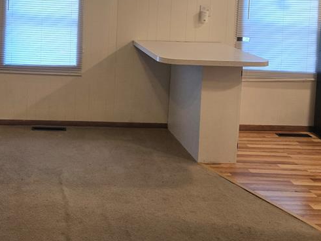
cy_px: 16
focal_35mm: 48
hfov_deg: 38.1
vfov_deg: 28.8
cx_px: 61
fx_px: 445
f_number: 1.8
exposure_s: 1/120
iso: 160
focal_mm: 5.4
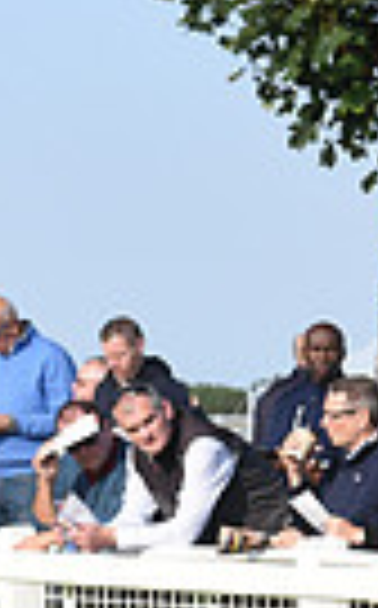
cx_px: 1170
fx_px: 3621
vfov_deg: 9.5
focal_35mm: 219
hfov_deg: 5.6
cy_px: 615
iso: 500
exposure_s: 1/1600
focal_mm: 50
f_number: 5.6
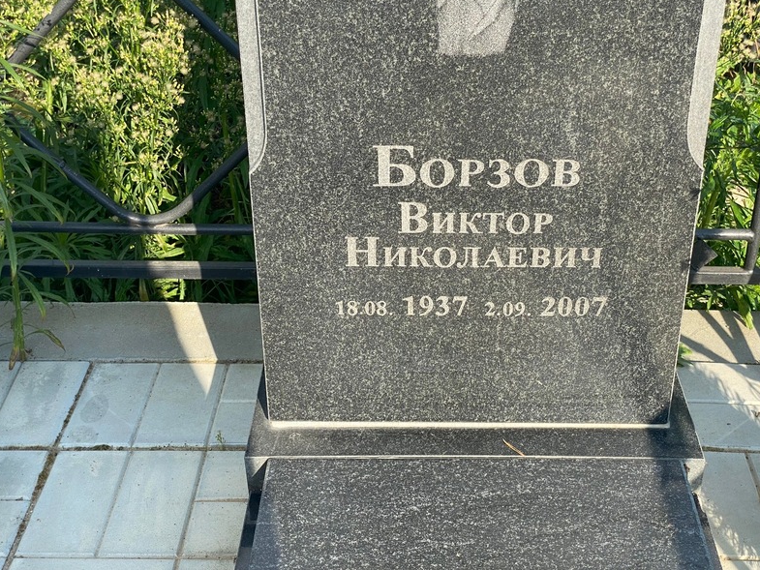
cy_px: 282
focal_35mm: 53
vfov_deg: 27.5
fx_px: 1164
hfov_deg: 36.2
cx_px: 374
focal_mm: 6
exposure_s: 1/631
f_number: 2
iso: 20
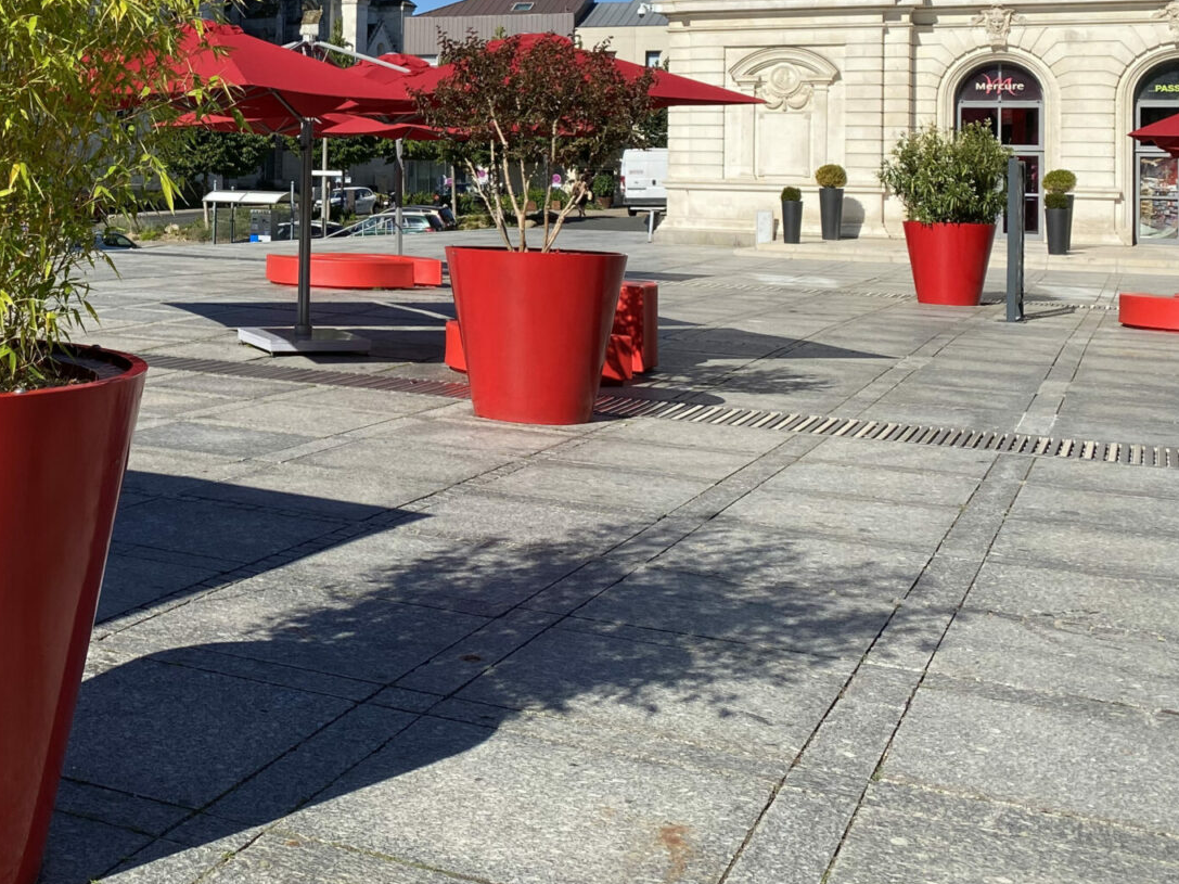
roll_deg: -2.1
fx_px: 1669
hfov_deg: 36.8
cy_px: 123
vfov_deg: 28.7
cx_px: 151
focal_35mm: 49
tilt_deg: +2.6
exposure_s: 1/3205
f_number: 1.8
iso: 32
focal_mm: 4.25
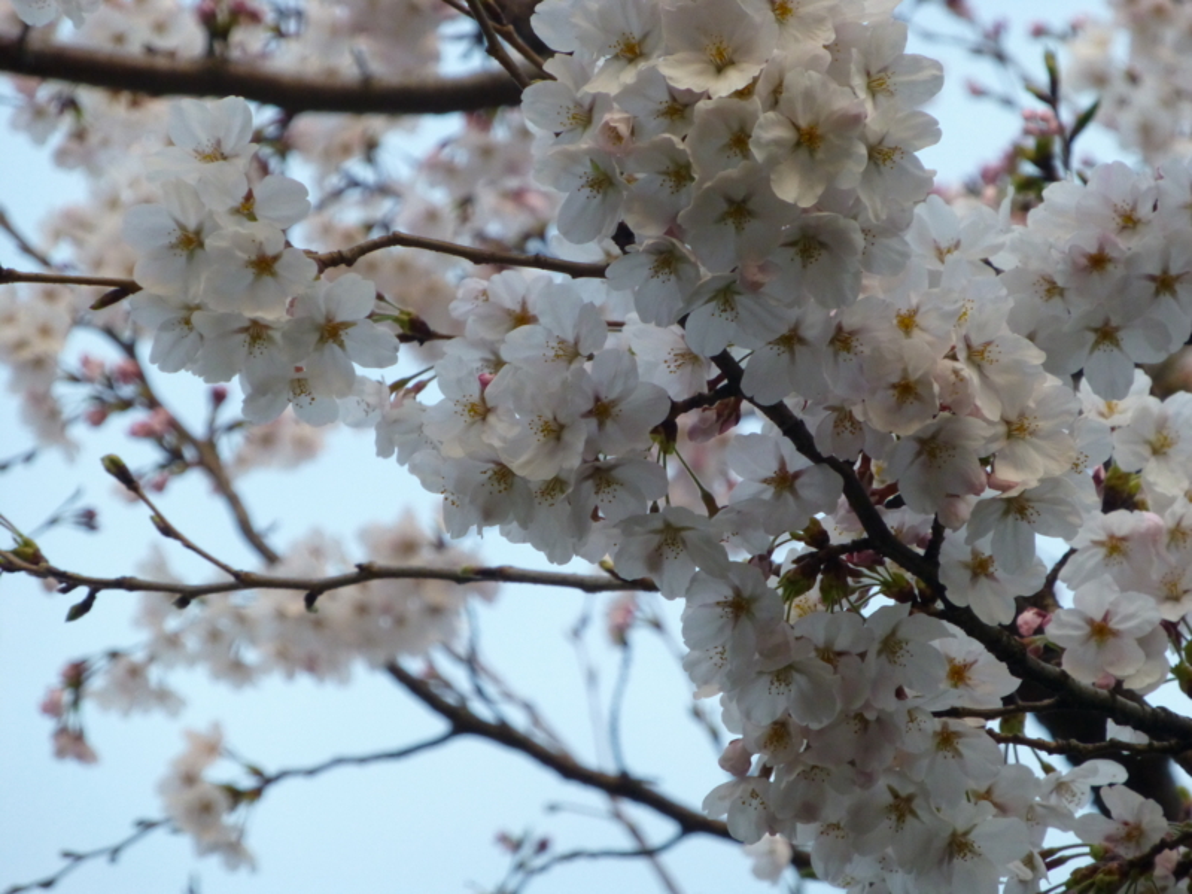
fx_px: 10744
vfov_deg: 4.8
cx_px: 596
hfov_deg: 6.4
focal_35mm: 312
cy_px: 447
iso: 400
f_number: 5.9
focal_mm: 55.7
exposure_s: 1/40
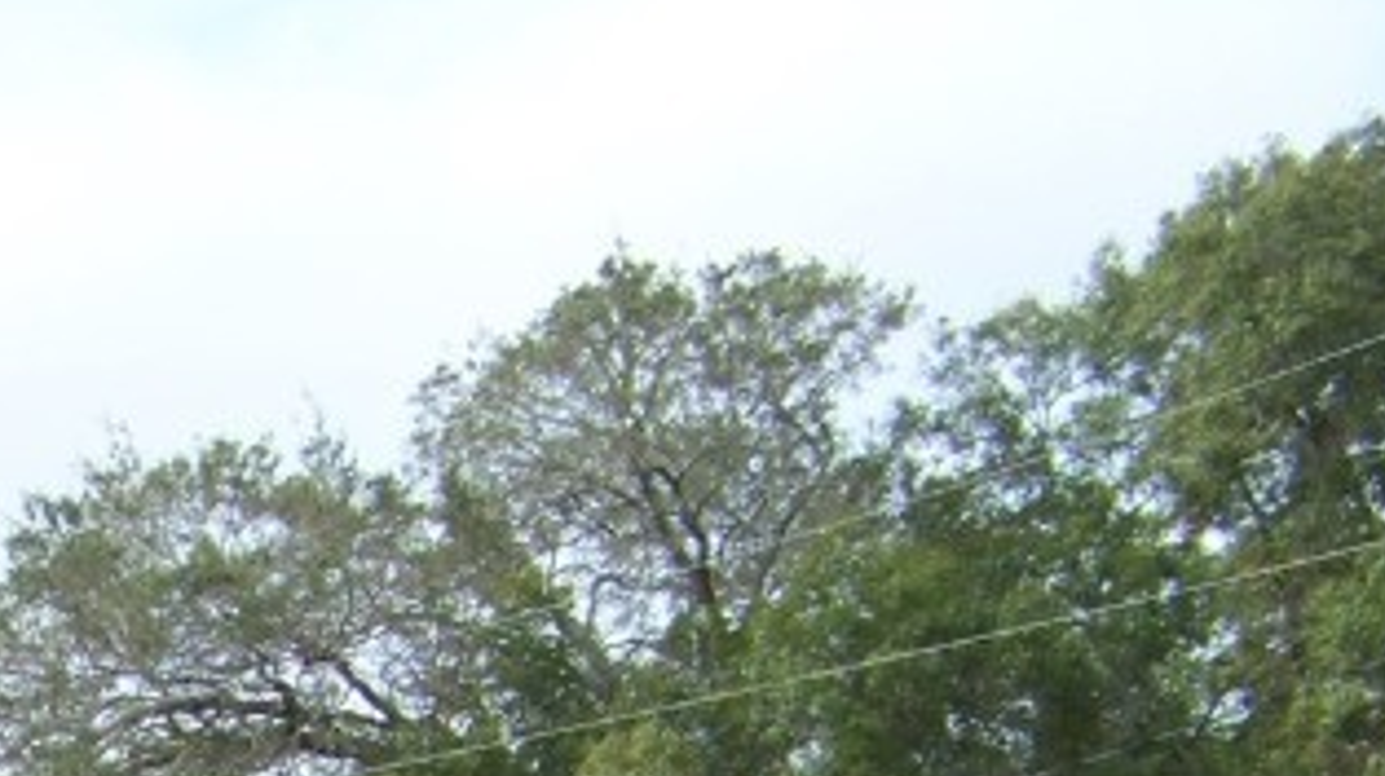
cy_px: 1645
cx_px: -604
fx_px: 4697
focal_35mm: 128
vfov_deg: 8.8
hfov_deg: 15.6
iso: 67
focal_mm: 5.85
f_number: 2.8
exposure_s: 1/640
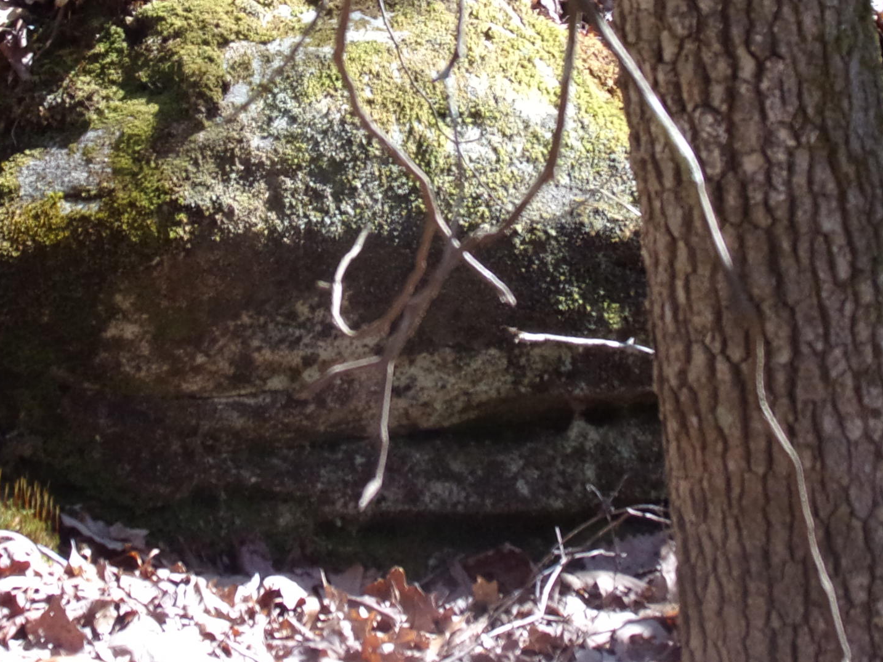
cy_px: 111
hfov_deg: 17.4
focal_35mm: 113
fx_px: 2882
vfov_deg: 13.0
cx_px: 286
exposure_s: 1/125
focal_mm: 9.8
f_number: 4.3
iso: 80
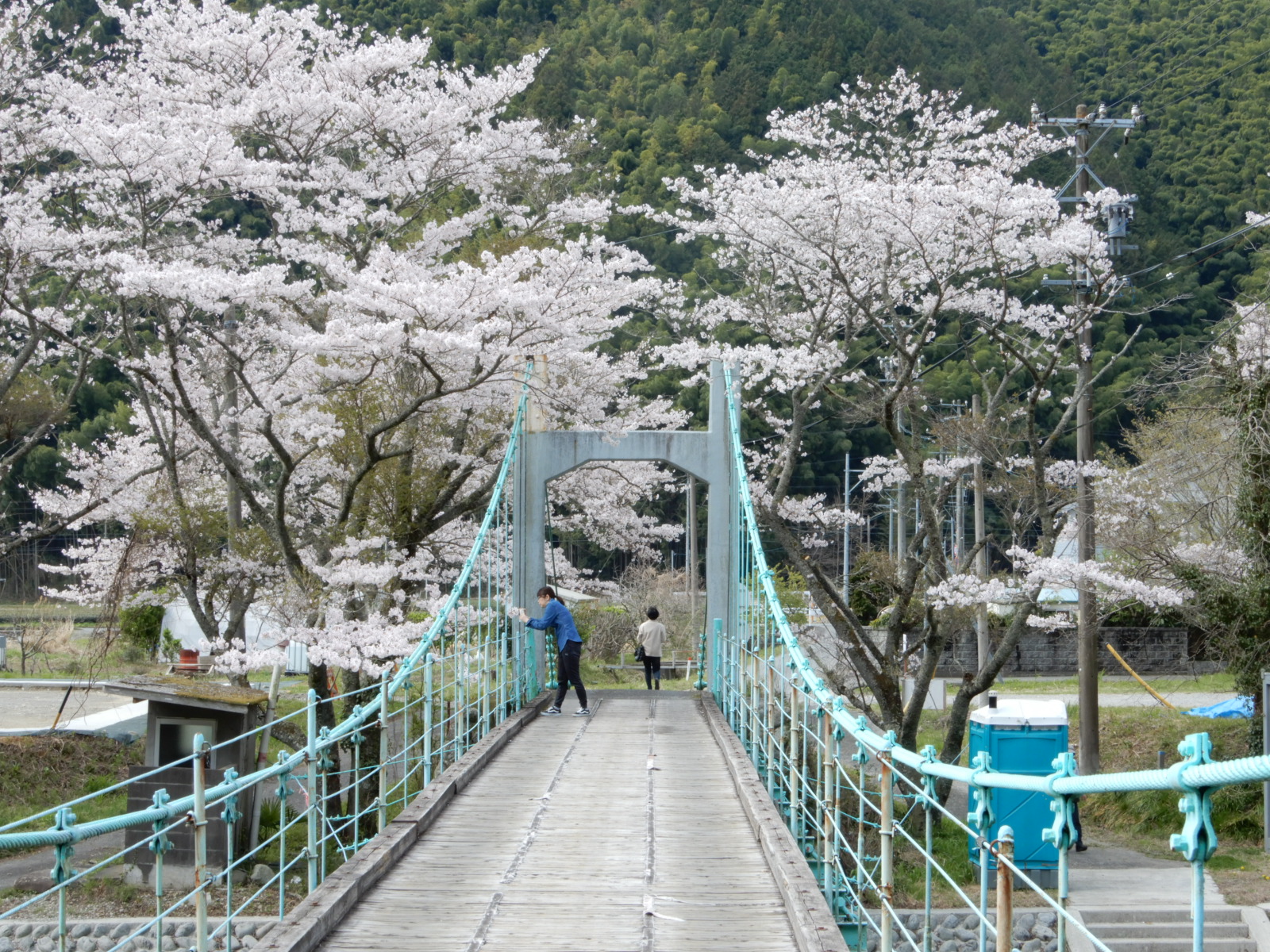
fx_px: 2568
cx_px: 635
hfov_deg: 27.8
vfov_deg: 21.0
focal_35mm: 70
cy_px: 476
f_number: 6.3
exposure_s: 1/100
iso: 80
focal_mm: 12.5
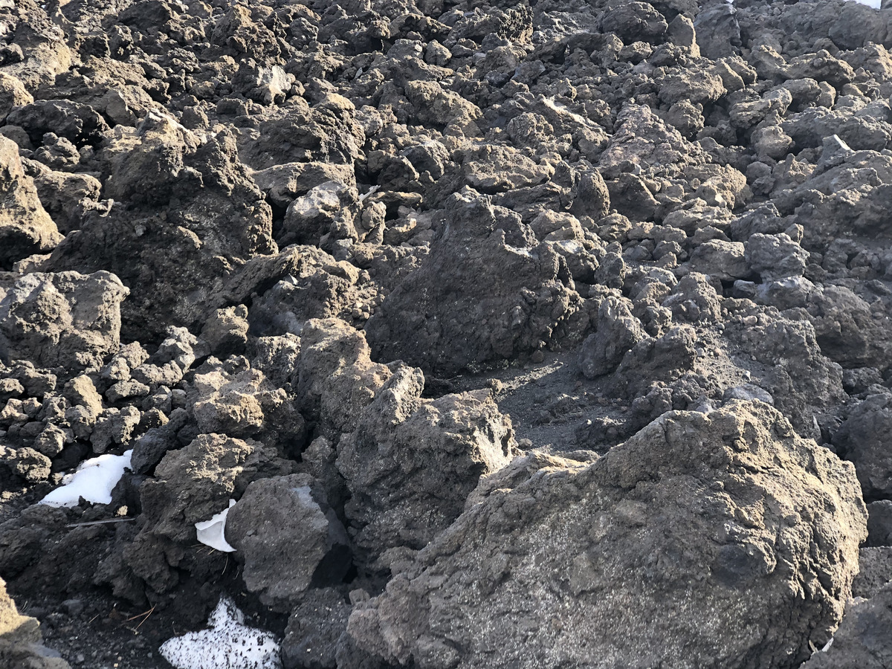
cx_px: 446
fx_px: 1340
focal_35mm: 52
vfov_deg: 28.0
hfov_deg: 36.8
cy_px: 334
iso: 25
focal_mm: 6
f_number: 2.4
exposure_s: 1/120
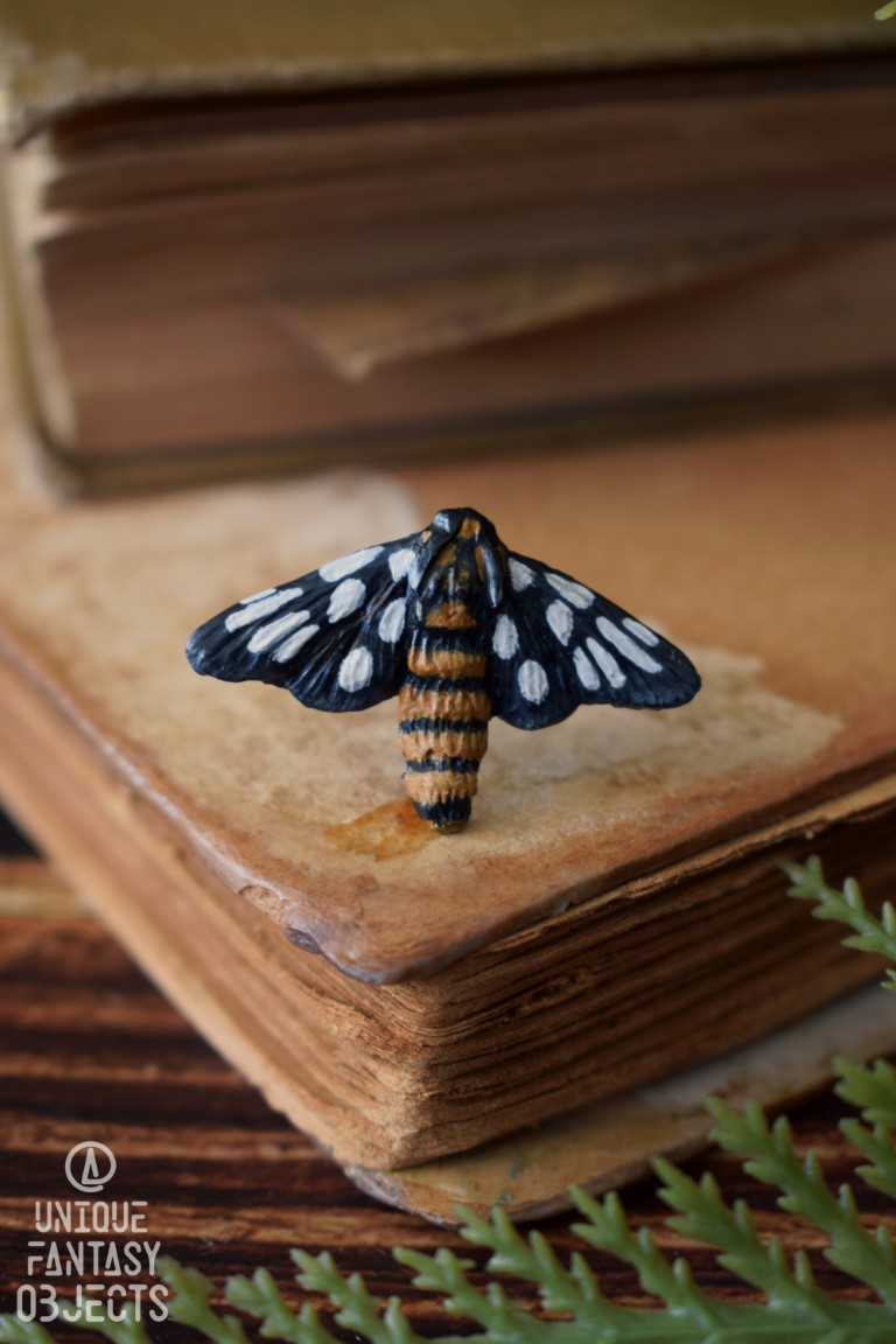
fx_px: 2576
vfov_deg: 29.2
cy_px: 672
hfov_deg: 19.7
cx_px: 448
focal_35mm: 69
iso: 400
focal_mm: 46
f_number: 5.3
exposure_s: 1/125
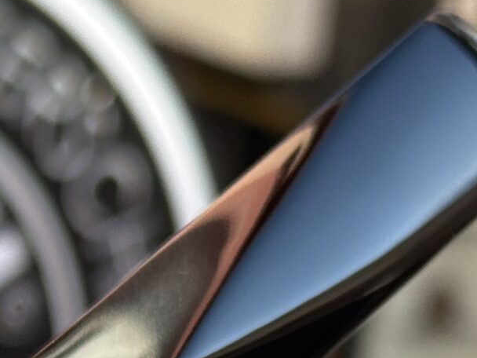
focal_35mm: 202
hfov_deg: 9.6
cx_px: -151
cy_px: 667
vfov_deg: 7.1
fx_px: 2784
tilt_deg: -23.5
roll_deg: -3.5
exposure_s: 1/546
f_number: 1.78
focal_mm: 6.86
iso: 64
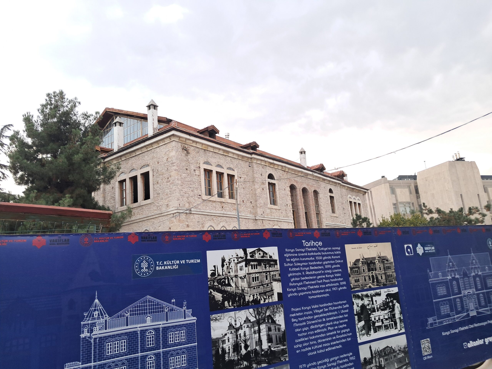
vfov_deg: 51.4
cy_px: 184
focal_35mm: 27
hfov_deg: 65.3
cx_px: 246
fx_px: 384
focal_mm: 4
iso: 50
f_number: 1.8
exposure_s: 1/100
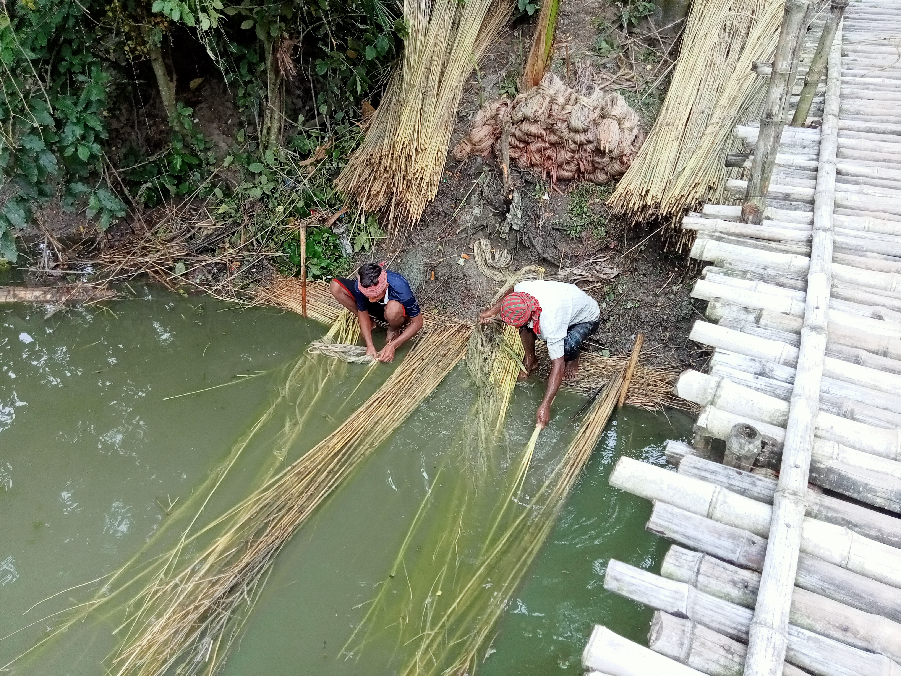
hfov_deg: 63.4
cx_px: 450
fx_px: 729
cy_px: 338
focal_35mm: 28
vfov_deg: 49.7
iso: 102
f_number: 2.2
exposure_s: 1/100
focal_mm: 3.46
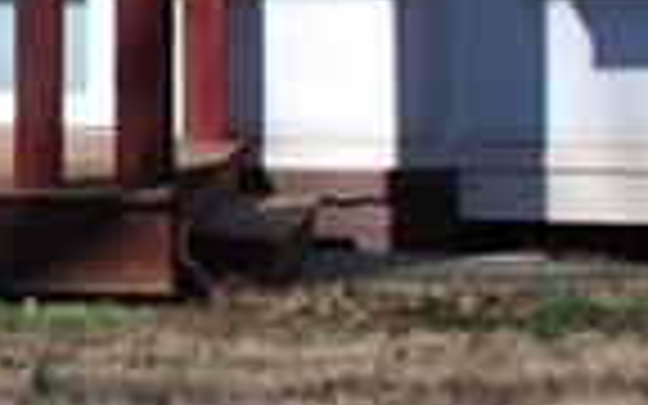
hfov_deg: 4.7
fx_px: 7700
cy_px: -252
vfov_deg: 3.0
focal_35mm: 436
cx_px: -850
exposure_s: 1/250
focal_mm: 40
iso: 100
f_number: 8
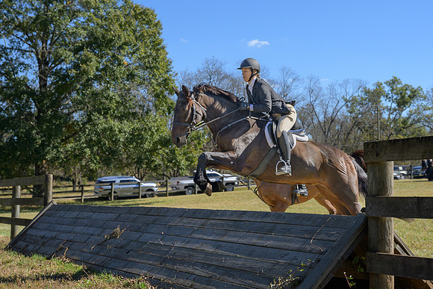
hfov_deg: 36.2
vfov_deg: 24.6
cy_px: 130
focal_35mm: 55
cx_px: 236
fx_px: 663
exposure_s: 1/800
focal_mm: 44
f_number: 5.6
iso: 200
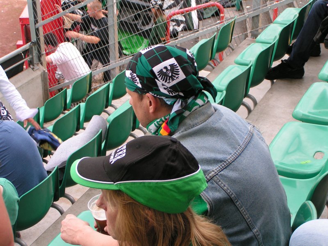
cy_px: 123
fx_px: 616
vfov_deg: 22.6
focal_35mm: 65
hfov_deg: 29.8
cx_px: 164
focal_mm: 10
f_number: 4.5
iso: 50
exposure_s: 1/100
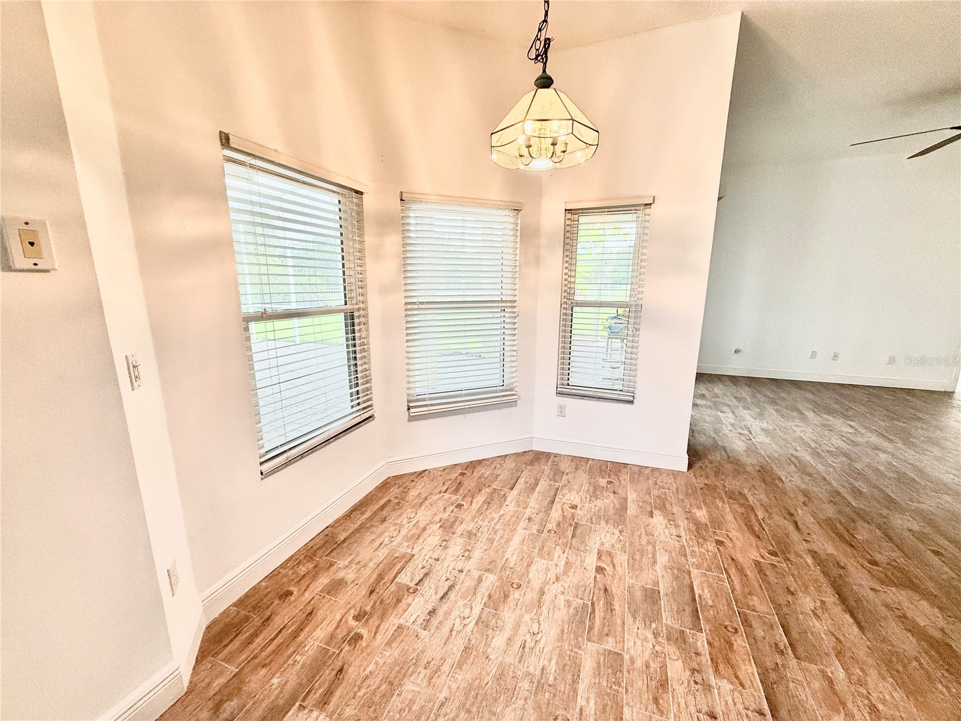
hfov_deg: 102.1
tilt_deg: -10.5
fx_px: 389
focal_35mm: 14
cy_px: 360
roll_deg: +0.0
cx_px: 480
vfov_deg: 85.7
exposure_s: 1/120
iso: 125
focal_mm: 2.22
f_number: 2.2
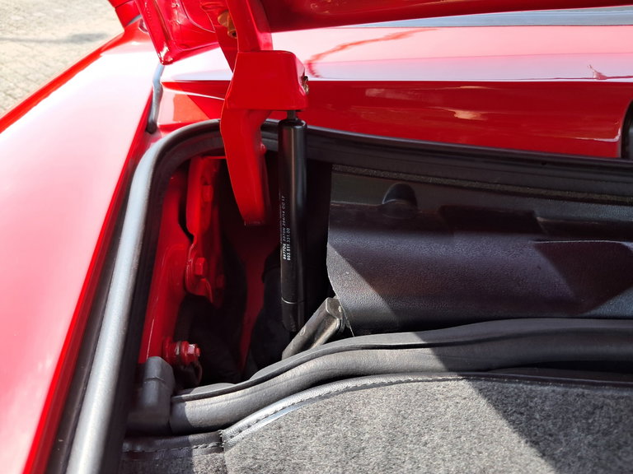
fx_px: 494
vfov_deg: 51.4
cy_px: 237
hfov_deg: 65.3
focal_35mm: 27
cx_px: 316
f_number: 1.8
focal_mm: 4
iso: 50
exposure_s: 1/120
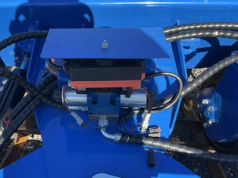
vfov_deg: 38.6
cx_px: 91
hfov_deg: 49.7
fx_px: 254
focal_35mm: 37
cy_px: 98
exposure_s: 1/348
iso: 25
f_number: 1.8
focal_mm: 3
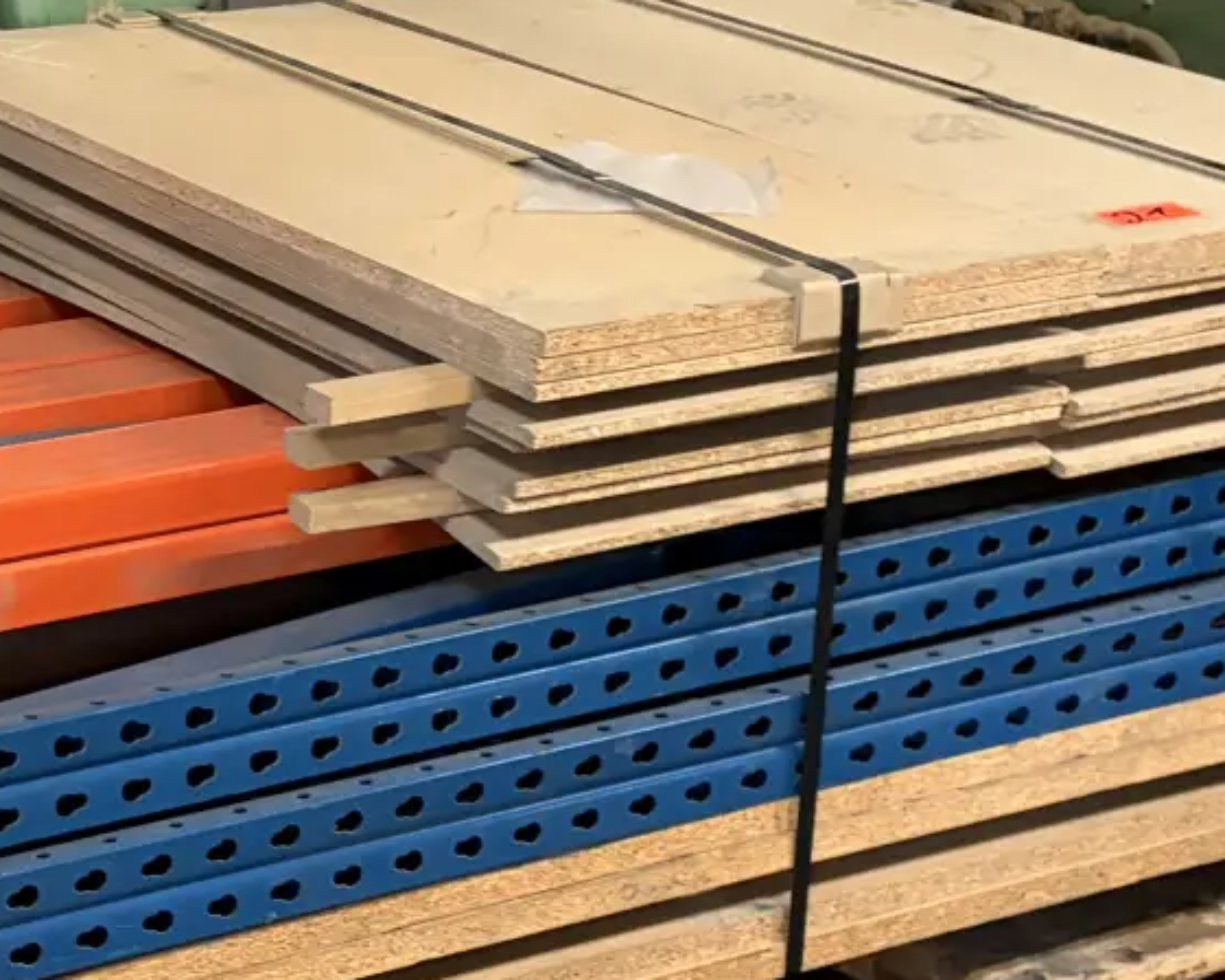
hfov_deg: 21.6
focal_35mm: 87
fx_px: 3154
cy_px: 759
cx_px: 195
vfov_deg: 17.5
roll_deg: +2.4
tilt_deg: -18.8
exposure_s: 1/33
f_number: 1.6
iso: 640
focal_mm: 5.96
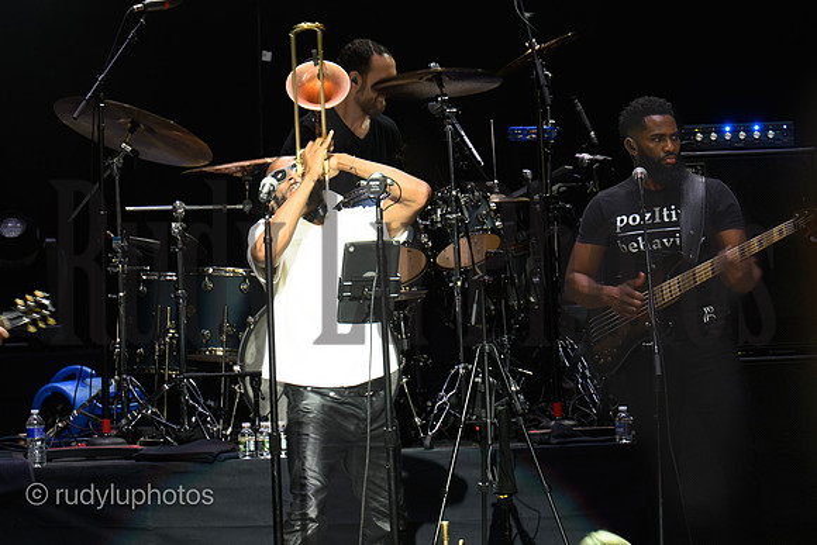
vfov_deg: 4.2
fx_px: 7394
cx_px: 444
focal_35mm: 326
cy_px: 296
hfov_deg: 6.3
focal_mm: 200
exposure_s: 1/25
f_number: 6.3
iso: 320
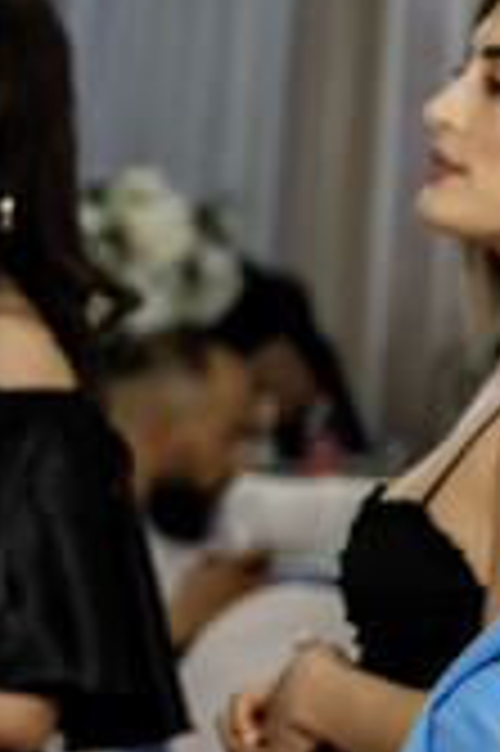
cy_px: 502
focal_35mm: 318
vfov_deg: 6.5
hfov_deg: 4.2
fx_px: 6638
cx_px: -766
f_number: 2.8
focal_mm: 55
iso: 640
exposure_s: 1/160
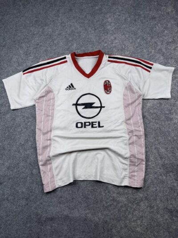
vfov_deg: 71.6
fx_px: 164
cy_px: 119
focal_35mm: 24
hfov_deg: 56.8
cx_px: 89
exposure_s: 1/259
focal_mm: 6.76
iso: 64
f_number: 1.78
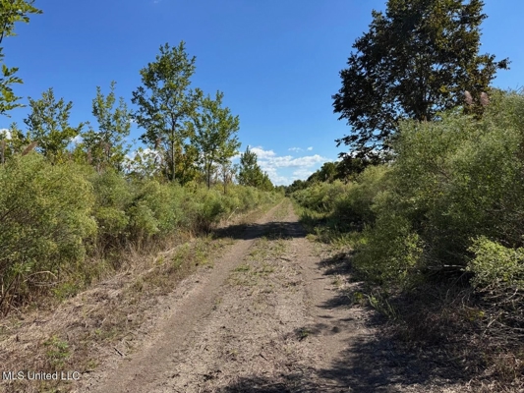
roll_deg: +0.9
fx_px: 363
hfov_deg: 71.6
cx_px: 262
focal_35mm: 24
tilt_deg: -0.7
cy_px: 196
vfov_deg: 56.8
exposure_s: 1/4049
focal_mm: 6.76
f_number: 1.78
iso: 80
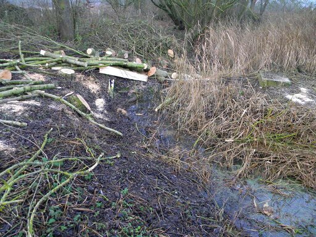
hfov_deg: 63.4
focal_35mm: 28
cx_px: 158
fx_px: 256
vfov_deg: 49.7
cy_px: 118
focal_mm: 5
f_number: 3.5
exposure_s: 1/59.8
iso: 190
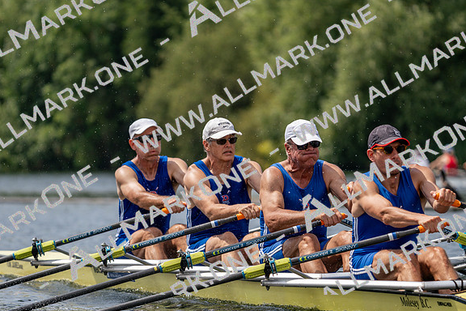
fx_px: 4103
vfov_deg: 4.3
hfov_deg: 6.5
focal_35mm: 317
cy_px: 156
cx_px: 233
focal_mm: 315
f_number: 6.3
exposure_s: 1/1600
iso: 200
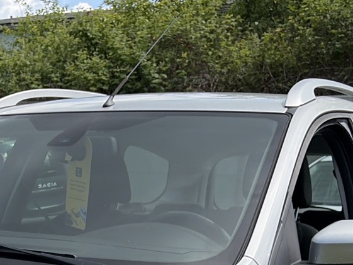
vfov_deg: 15.0
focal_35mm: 89
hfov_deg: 21.1
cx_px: -18
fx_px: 908
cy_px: 437
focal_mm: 5.96
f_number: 1.6
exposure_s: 1/3125
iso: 50
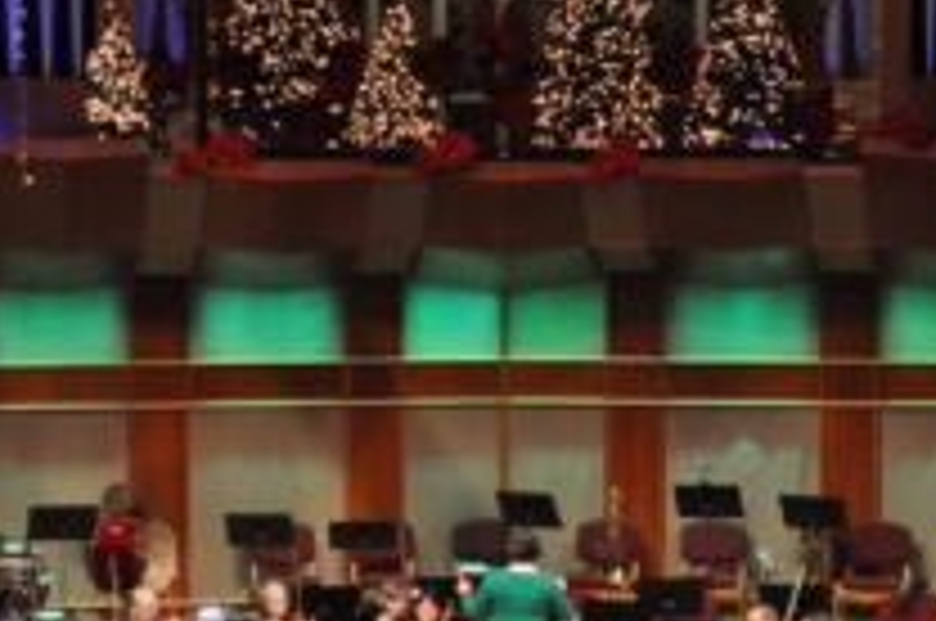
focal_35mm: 190
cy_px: 407
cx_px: 495
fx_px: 4936
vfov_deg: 7.2
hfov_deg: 10.8
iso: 1400
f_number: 5.6
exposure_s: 1/30
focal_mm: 55
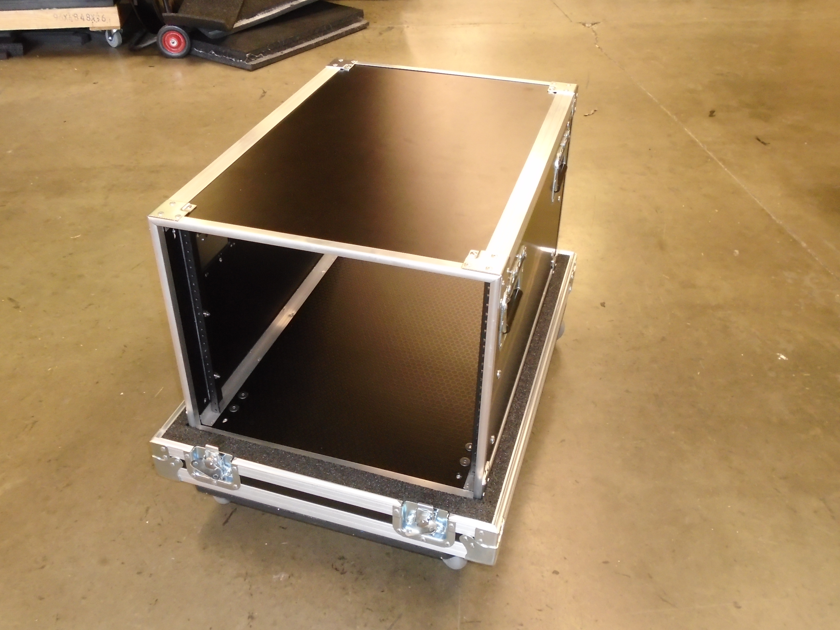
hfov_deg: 53.9
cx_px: 399
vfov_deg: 41.8
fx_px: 825
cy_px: 295
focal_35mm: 34
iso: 400
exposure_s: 1/40
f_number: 3.5
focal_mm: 5.5
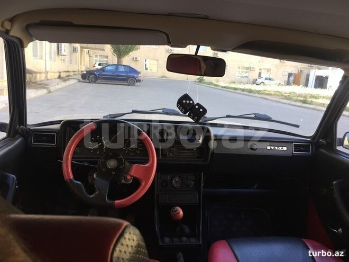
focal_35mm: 29
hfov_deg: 61.7
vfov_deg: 48.2
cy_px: 131
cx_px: 174
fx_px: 292
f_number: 2.2
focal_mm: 4.15
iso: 32
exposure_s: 1/100
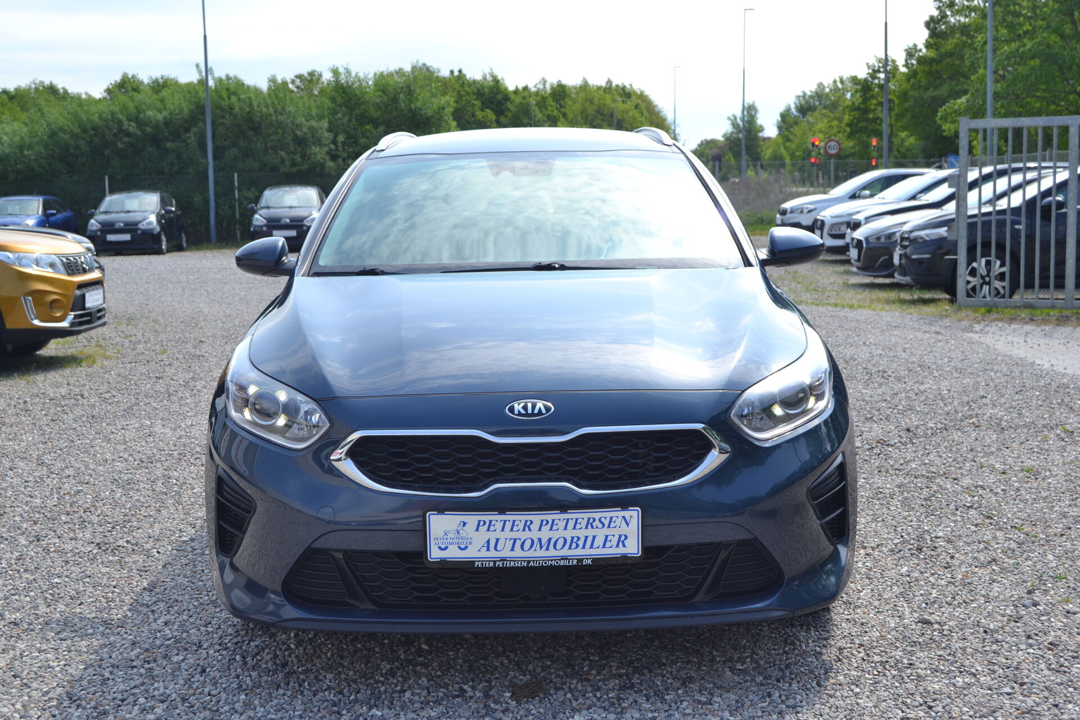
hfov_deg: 43.6
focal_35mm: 45
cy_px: 360
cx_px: 540
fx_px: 1350
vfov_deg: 29.9
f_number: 8
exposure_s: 1/250
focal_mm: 30
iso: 100
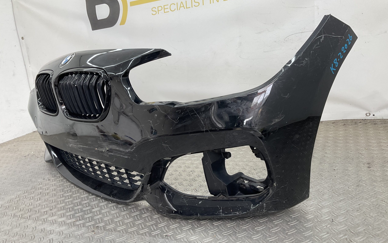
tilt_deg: -17.3
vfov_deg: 40.6
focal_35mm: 31
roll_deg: +9.6
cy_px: 134
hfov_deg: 61.2
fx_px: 328
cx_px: 193
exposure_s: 1/120
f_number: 1.8
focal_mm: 3
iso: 20
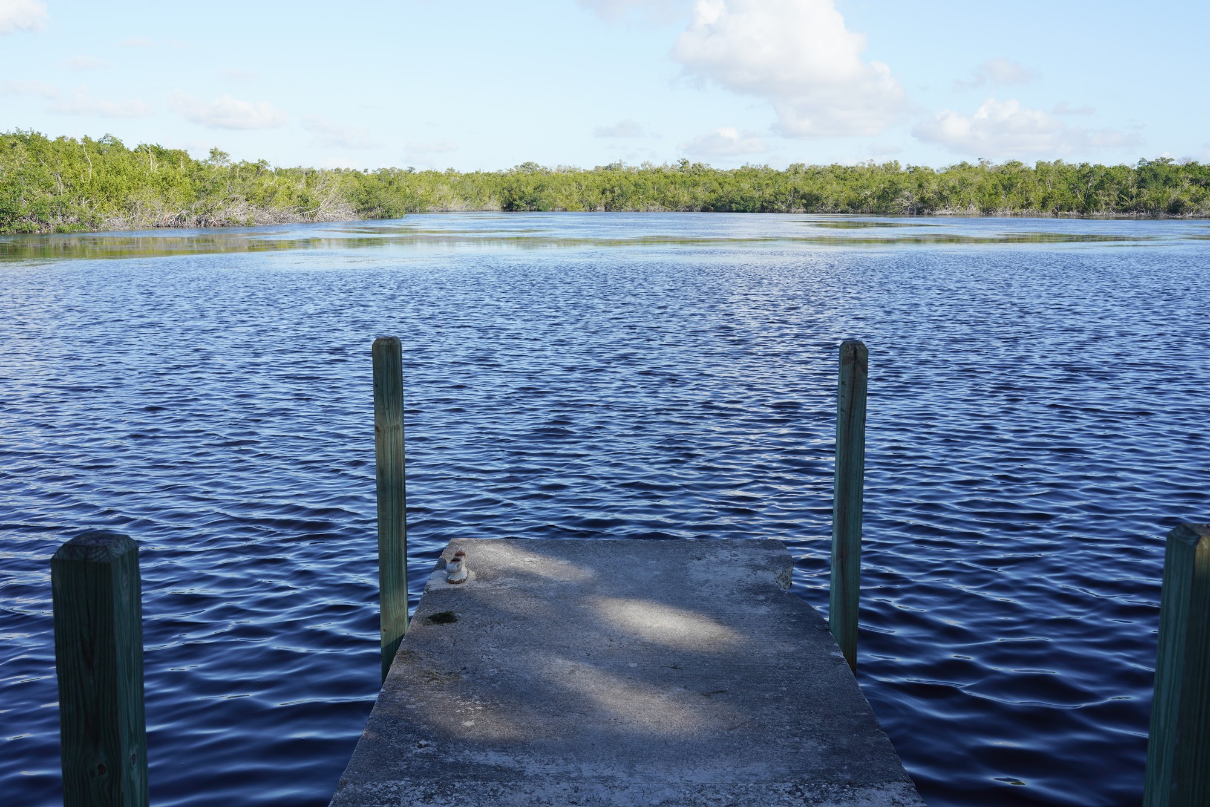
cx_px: 605
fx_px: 1244
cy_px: 404
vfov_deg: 36.0
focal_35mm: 37
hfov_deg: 51.9
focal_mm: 37
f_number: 11
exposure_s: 1/100
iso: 100
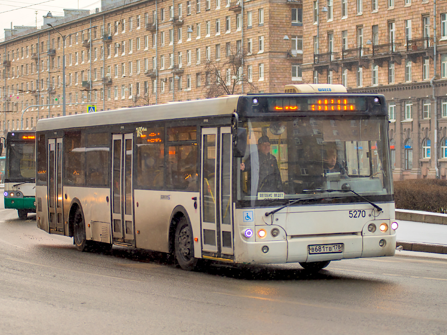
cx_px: 216
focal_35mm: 96
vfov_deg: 15.4
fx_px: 1240
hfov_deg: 20.4
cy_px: 154
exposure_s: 1/500
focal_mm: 80
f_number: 2.8
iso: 400
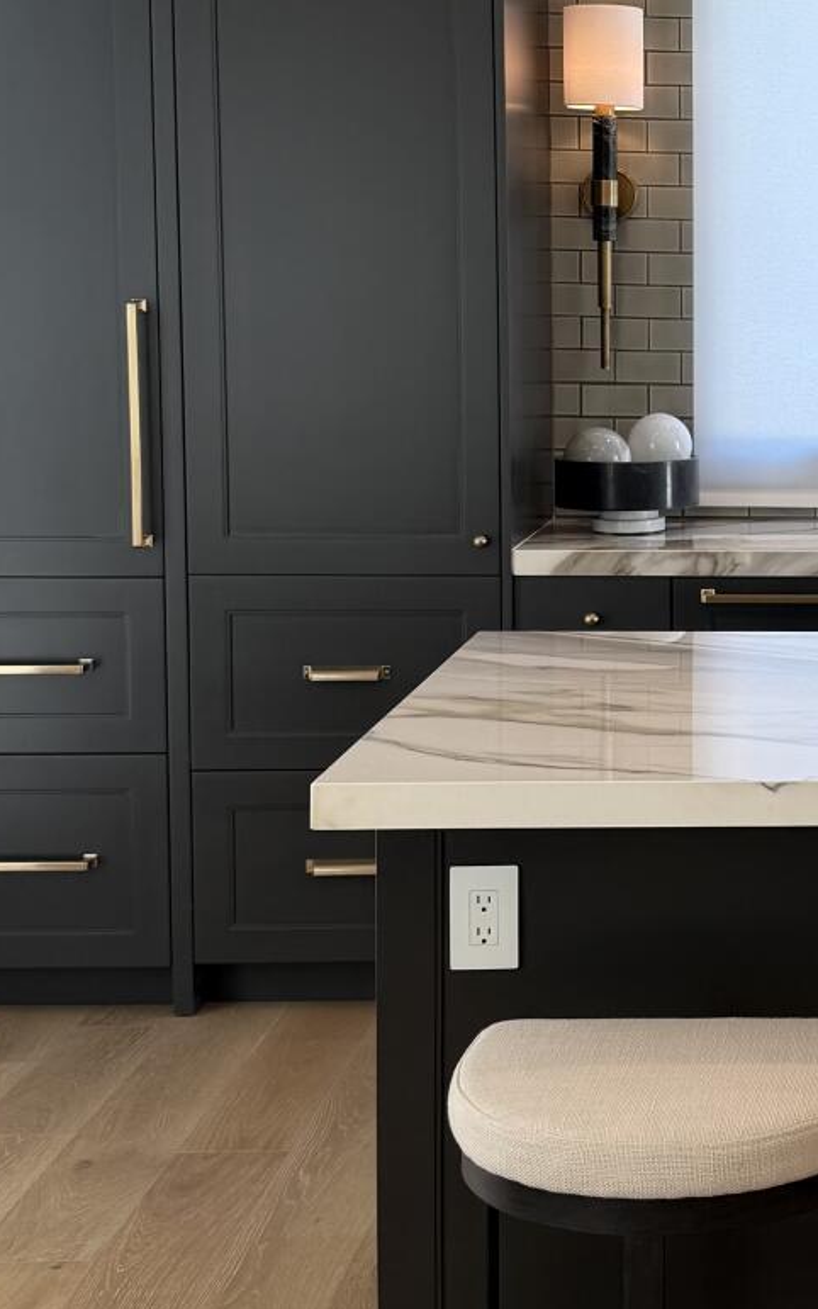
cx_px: 1008
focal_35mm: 66
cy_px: 489
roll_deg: -1.3
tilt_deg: -5.3
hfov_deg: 18.6
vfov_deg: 30.9
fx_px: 2354
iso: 64
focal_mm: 6.76
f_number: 1.78
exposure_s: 1/143
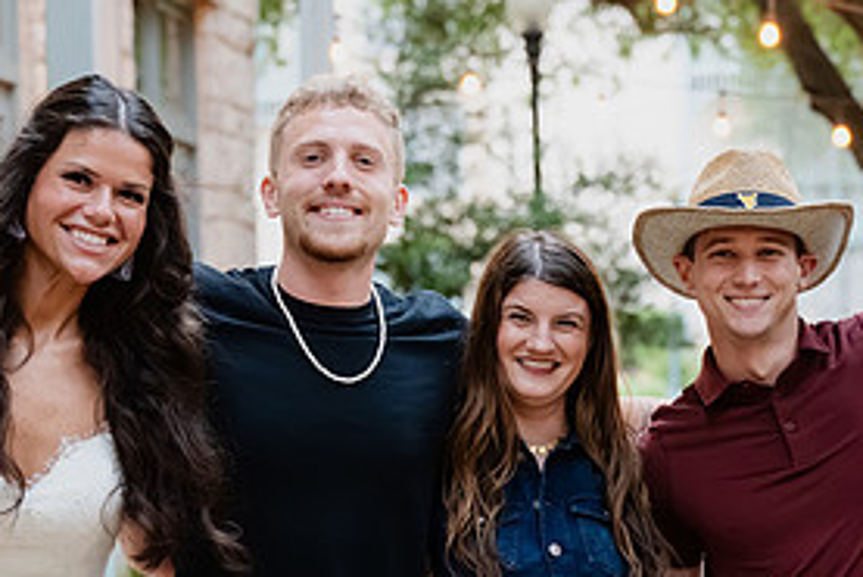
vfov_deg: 10.3
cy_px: 522
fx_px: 3166
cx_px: 498
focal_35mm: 132
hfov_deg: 15.5
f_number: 3.5
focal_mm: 63
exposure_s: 1/160
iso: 3200
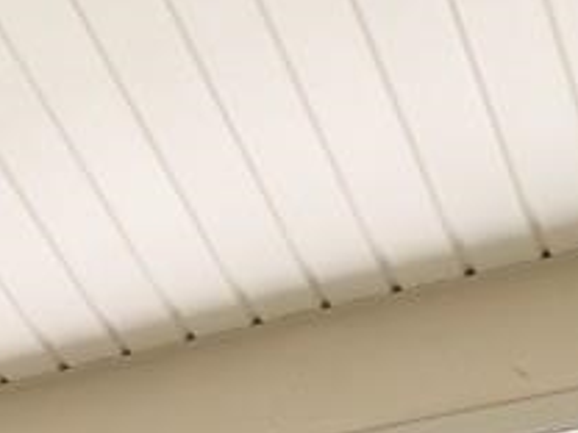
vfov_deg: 9.0
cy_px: 1182
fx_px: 2371
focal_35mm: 142
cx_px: -1220
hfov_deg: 9.9
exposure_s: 1/30
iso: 100
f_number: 4.8
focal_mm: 13
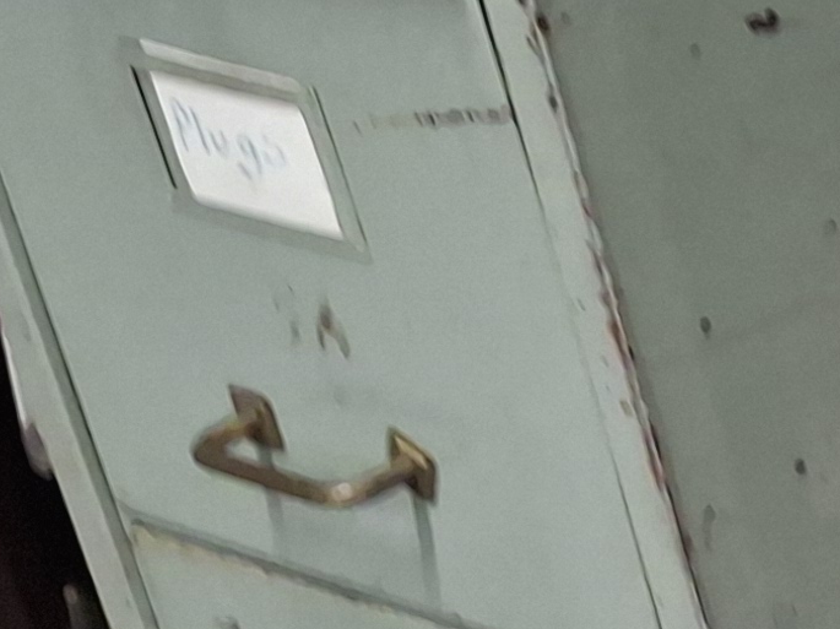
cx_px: 2179
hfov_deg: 10.8
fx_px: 3614
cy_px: 611
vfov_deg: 9.9
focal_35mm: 149
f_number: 1.8
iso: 200
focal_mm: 4.69
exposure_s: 1/50
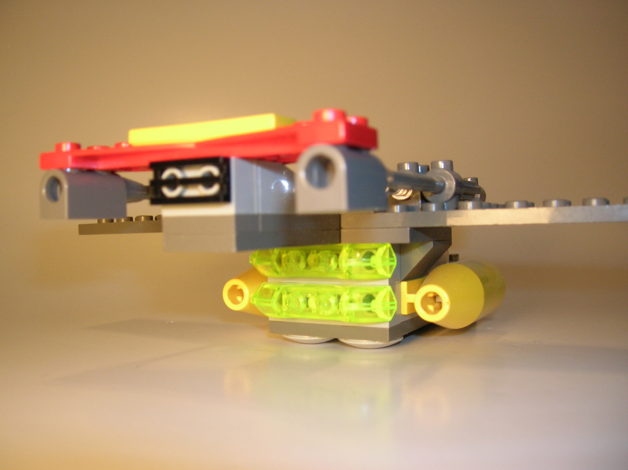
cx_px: 314
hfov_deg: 54.0
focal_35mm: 34
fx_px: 616
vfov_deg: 41.7
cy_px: 235
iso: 143
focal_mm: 5.7
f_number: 2.9
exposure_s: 1/29.6
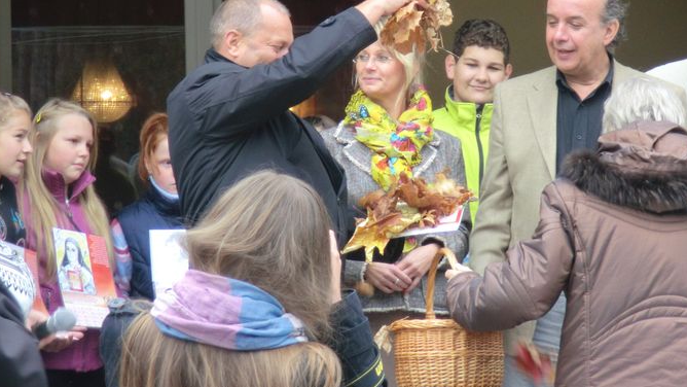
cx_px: 402
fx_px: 2569
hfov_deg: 15.2
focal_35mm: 141
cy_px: 94
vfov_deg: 8.6
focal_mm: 19.6
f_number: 5.9
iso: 125
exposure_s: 1/60
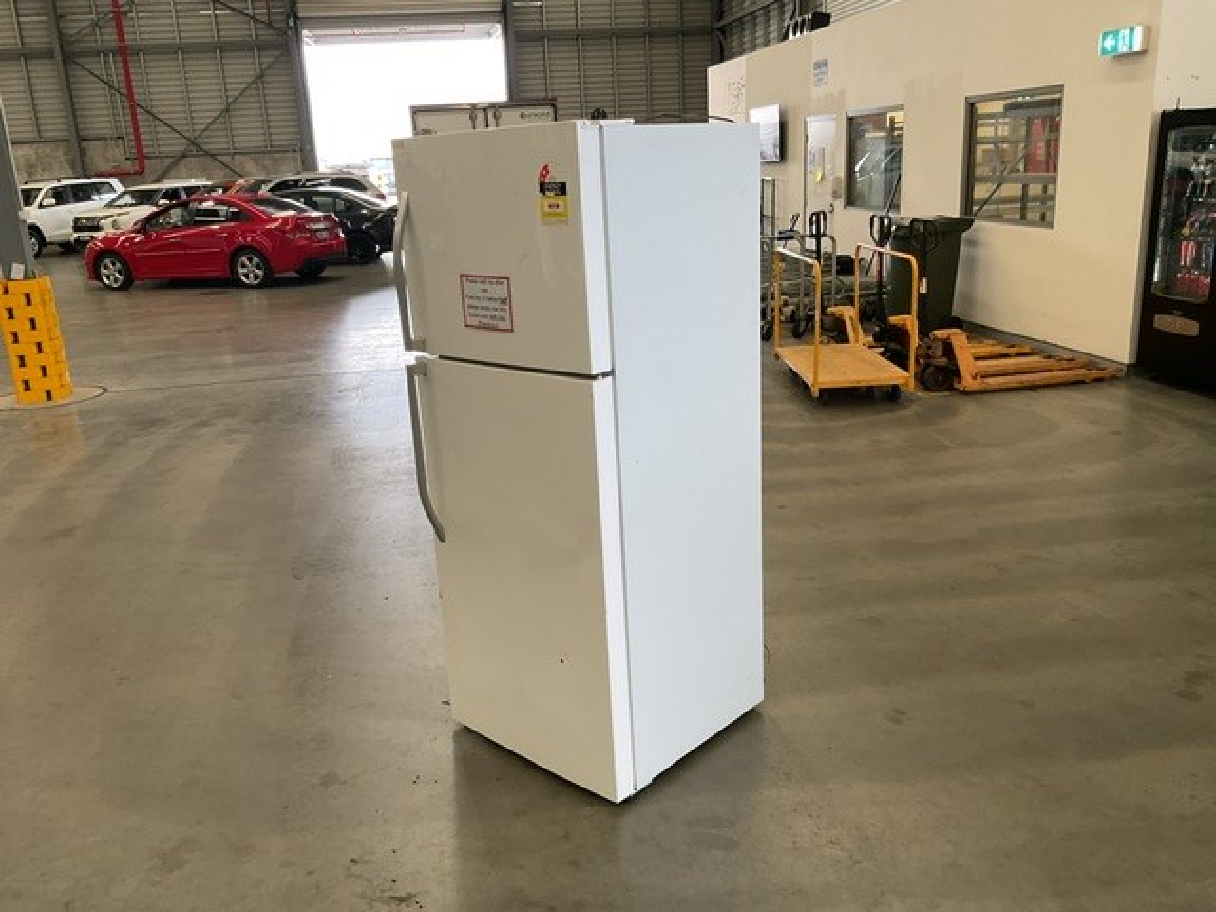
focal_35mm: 29
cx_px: 608
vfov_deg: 48.2
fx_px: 1019
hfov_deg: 61.7
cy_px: 456
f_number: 1.8
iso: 50
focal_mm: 3
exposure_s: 1/60
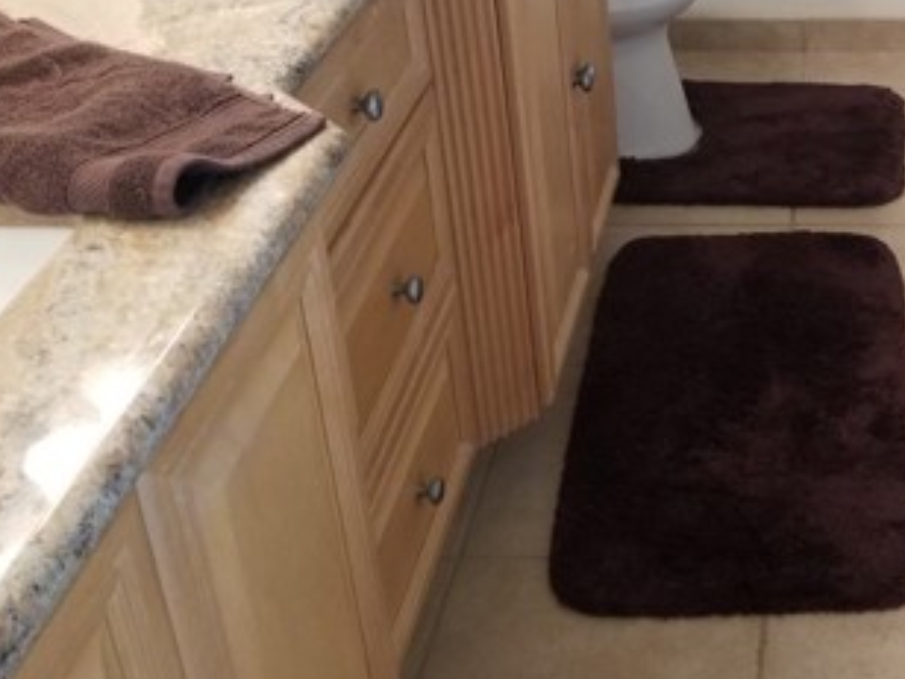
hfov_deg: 33.3
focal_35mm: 54
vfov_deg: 26.3
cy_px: 85
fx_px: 1412
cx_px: 852
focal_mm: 4.25
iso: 200
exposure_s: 1/60
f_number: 1.7
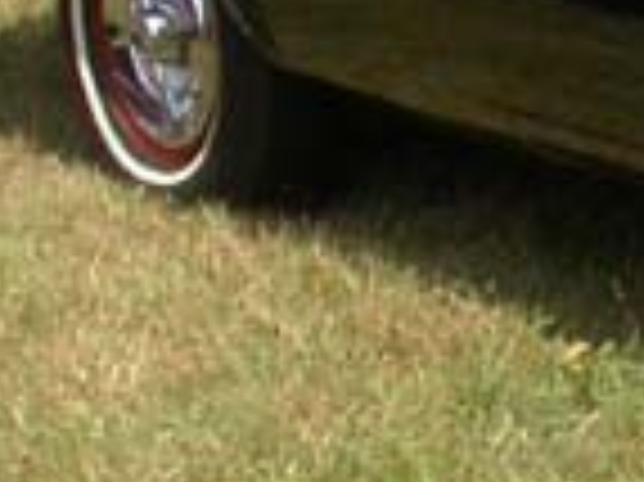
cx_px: 1464
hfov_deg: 8.6
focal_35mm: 213
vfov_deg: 6.9
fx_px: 3959
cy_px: -194
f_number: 7.5
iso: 100
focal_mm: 7.85
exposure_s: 1/275
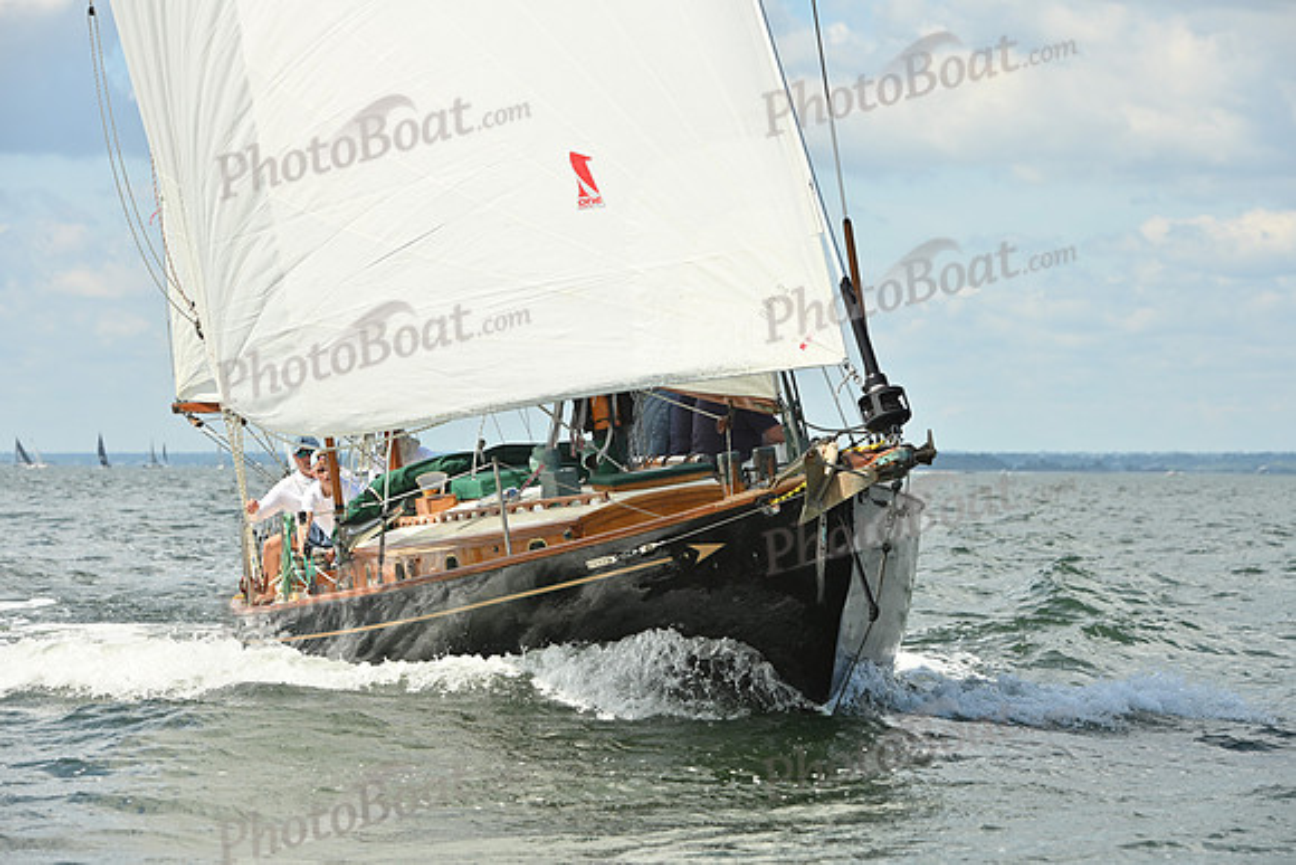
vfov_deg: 10.6
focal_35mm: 130
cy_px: 432
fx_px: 4681
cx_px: 648
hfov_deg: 15.8
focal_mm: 130
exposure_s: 1/1250
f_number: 8
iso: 250
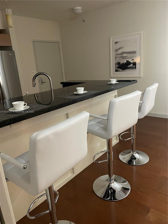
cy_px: 112
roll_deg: +3.8
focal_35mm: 26
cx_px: 84
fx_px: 168
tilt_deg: -13.6
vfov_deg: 67.3
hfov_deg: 53.1
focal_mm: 4.2
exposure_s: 1/30
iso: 640
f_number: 1.6
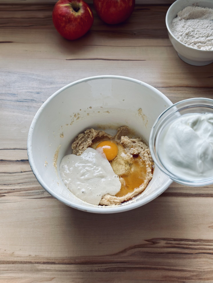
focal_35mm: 48
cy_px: 142
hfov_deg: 30.3
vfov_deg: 39.7
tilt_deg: -60.2
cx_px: 106
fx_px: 394
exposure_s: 1/121
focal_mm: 6.86
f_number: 1.78
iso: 64
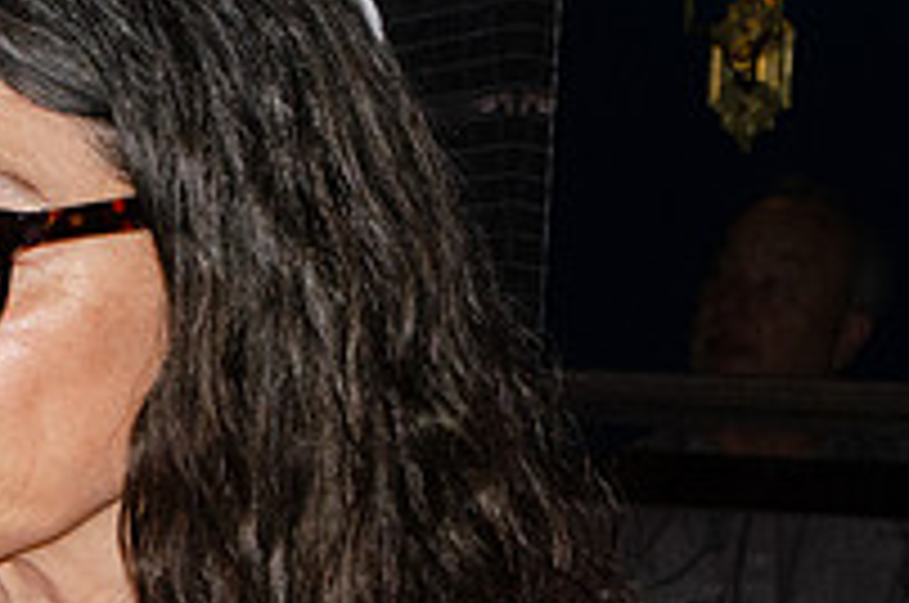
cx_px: -99
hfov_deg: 7.7
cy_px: 441
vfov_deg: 5.1
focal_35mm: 267
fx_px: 6731
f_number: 20
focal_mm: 62
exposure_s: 1/160
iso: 2500
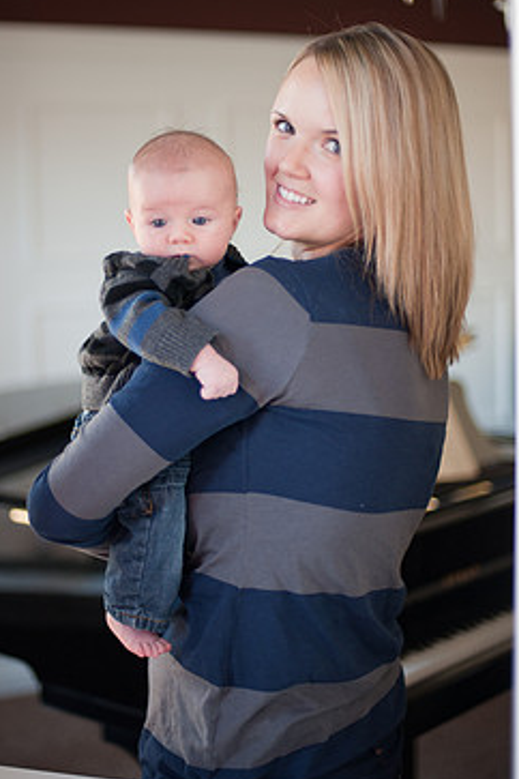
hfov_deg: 21.9
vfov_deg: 32.4
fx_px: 1341
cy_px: 348
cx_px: 213
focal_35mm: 62
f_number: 1.4
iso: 400
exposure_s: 1/160
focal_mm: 50
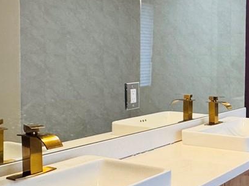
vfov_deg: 26.5
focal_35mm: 55
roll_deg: -0.9
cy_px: 78
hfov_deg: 31.2
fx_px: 396
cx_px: 271
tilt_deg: -3.8
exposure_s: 1/120
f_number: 2.2
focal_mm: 2.22
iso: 200
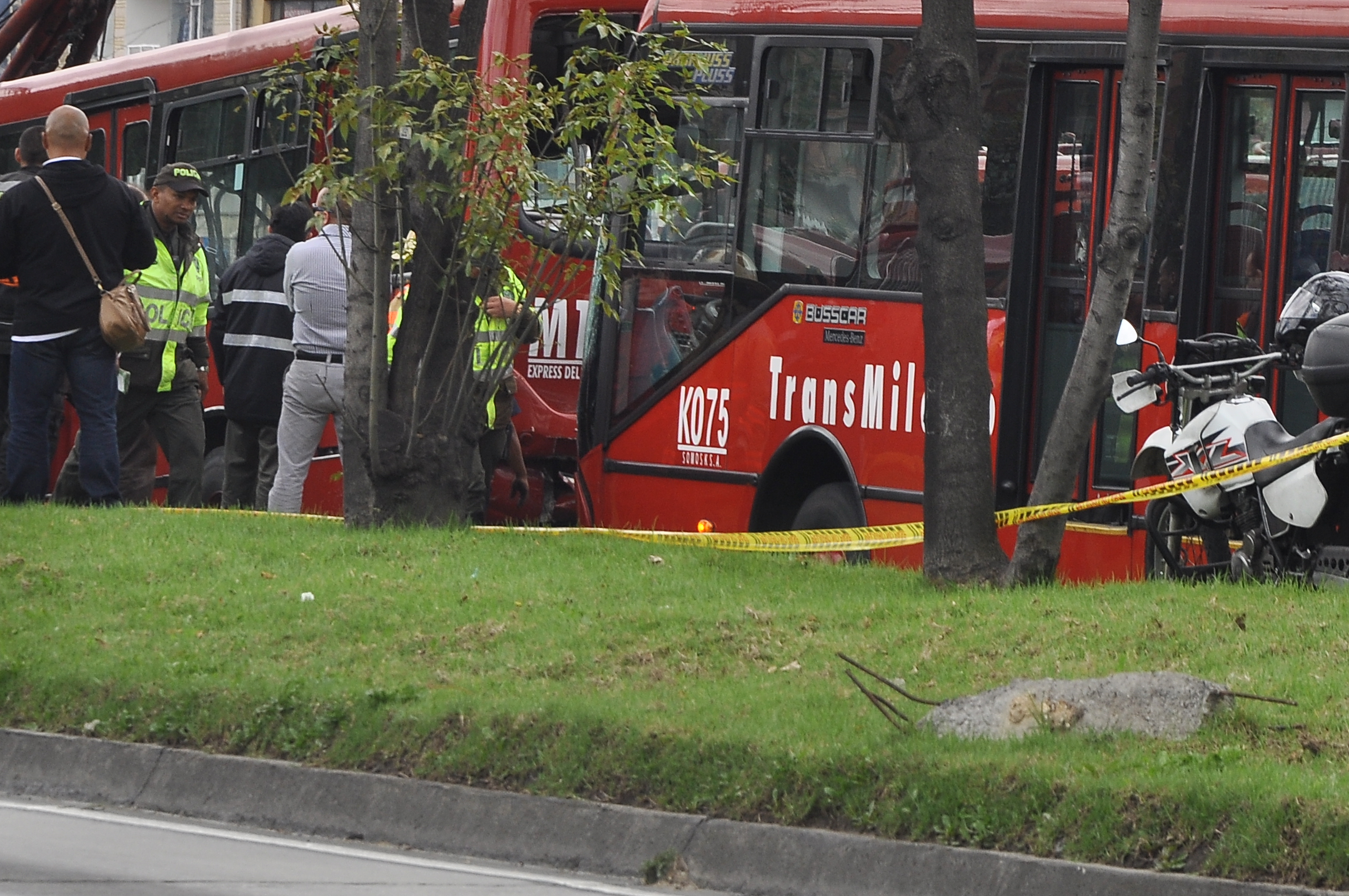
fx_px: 10929
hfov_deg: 7.1
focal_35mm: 292
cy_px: 319
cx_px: 960
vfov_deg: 4.7
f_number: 5.6
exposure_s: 1/320
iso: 200
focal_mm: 98
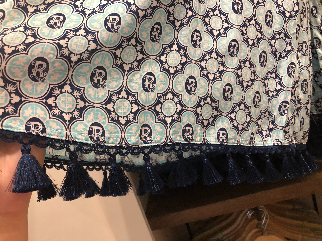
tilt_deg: -13.8
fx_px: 260
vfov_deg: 49.7
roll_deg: +18.2
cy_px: 120
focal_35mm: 28
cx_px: 161
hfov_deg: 63.4
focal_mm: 3.99
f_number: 1.8
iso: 64
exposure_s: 1/15
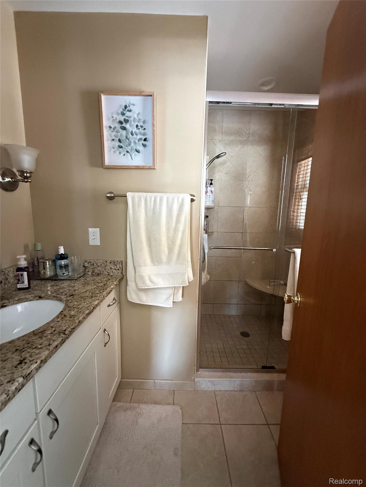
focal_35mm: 14
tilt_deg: -8.9
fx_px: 197
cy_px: 244
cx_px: 183
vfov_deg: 102.1
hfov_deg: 85.7
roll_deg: -1.8
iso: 1000
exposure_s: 1/60
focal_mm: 2.22
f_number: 2.2
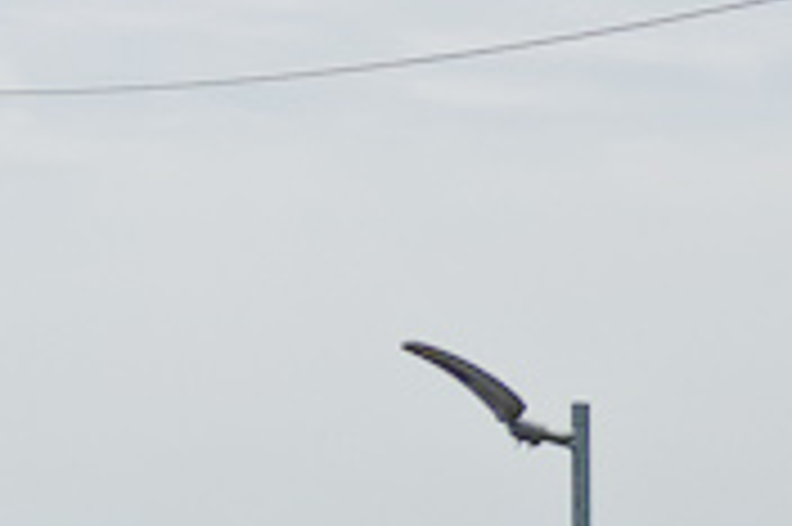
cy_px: 1144
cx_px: -963
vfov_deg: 1.6
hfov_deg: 2.4
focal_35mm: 864
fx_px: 18990
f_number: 8
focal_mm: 78
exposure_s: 1/500
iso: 200
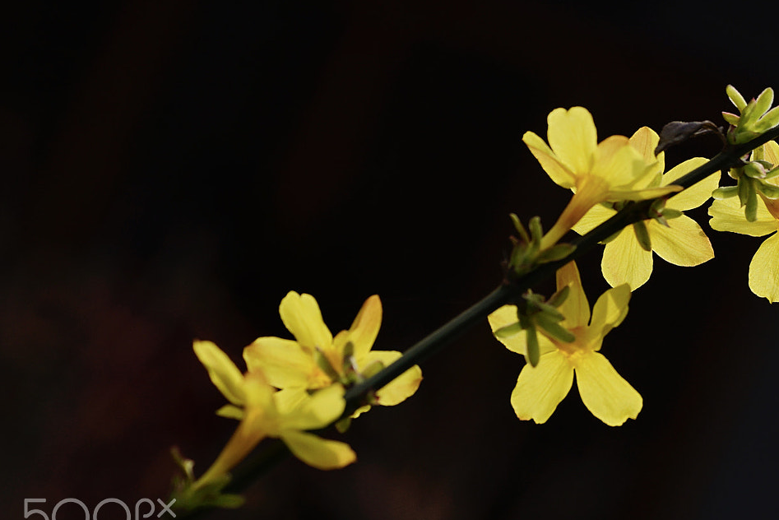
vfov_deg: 9.0
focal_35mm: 152
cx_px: 630
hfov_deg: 13.4
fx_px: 3290
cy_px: 186
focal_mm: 90
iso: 100
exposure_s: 1/500
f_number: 7.1
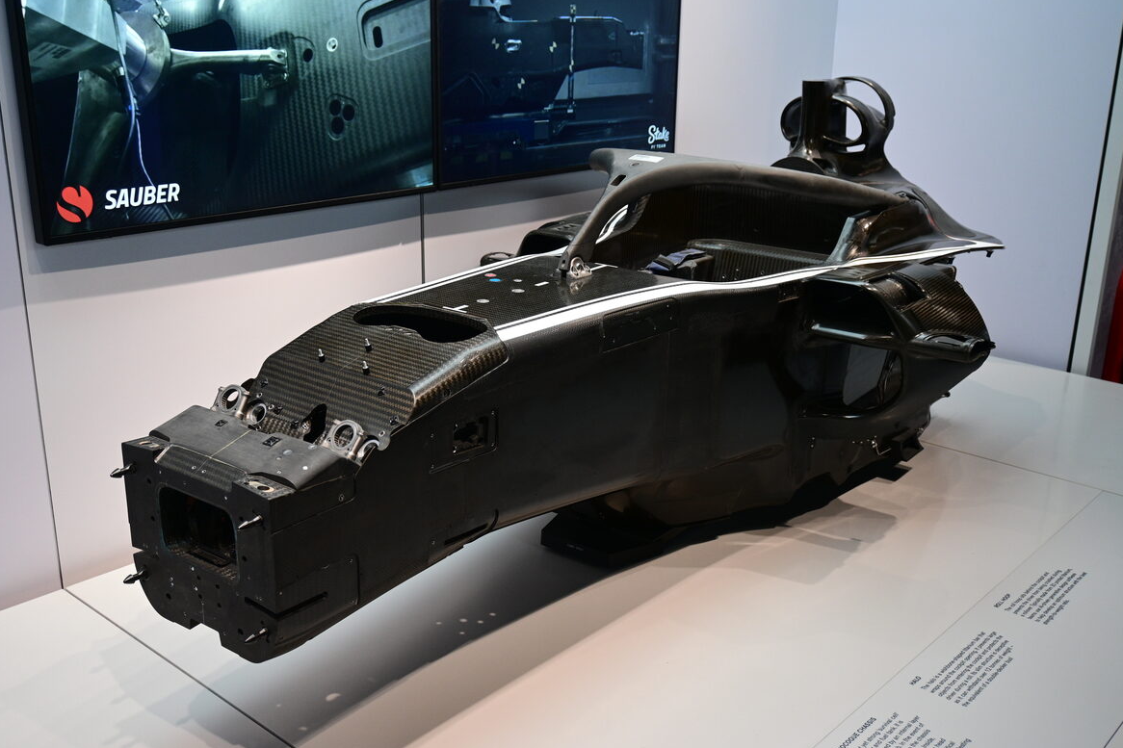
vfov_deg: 37.3
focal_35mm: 36
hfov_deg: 53.8
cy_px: 381
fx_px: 1108
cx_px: 568
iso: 500
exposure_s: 1/40
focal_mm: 23
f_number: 4.2
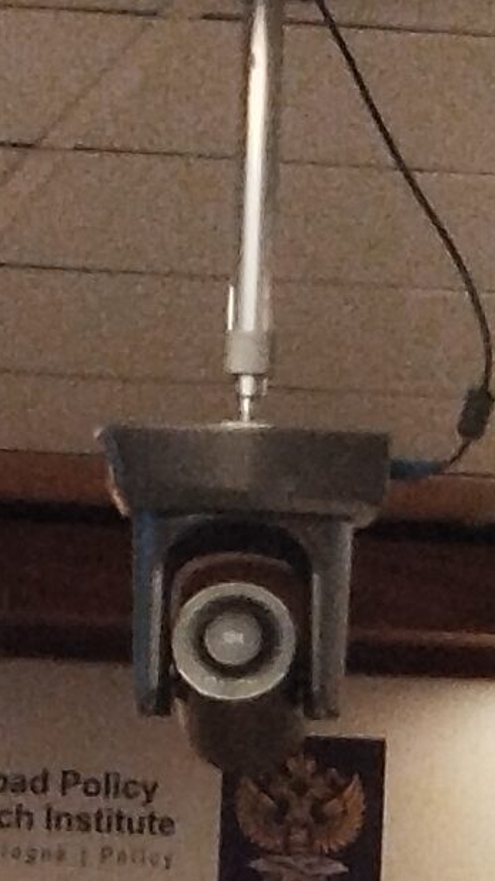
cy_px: 934
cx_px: 679
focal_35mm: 149
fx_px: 3482
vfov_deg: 14.2
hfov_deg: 8.0
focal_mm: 5.31
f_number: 1.7
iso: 125
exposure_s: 1/50
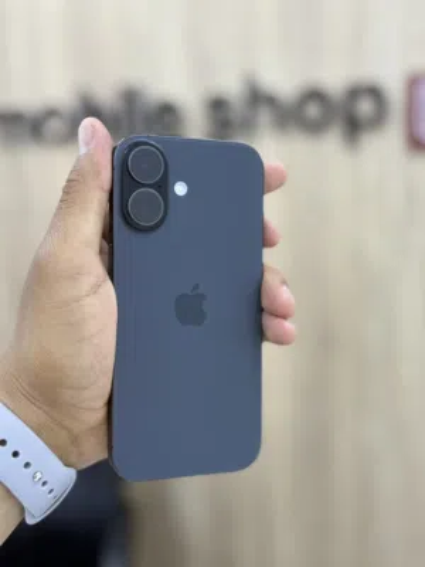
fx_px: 786
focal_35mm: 48
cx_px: 212
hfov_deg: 30.3
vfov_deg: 39.7
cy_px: 284
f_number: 1.78
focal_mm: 6.76
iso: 64
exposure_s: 1/121
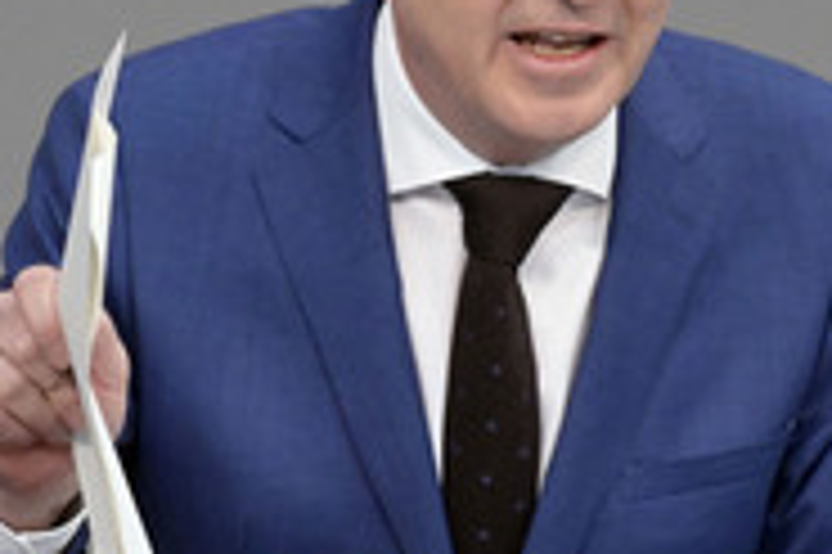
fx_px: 24822
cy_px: 252
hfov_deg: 1.9
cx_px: 506
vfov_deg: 1.3
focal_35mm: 1075
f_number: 5.6
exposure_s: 1/400
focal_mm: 440
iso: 12800
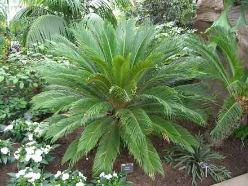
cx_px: 124
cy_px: 93
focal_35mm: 38
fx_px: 272
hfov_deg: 49.0
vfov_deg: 37.7
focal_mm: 6.2
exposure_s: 1/50
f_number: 2.7
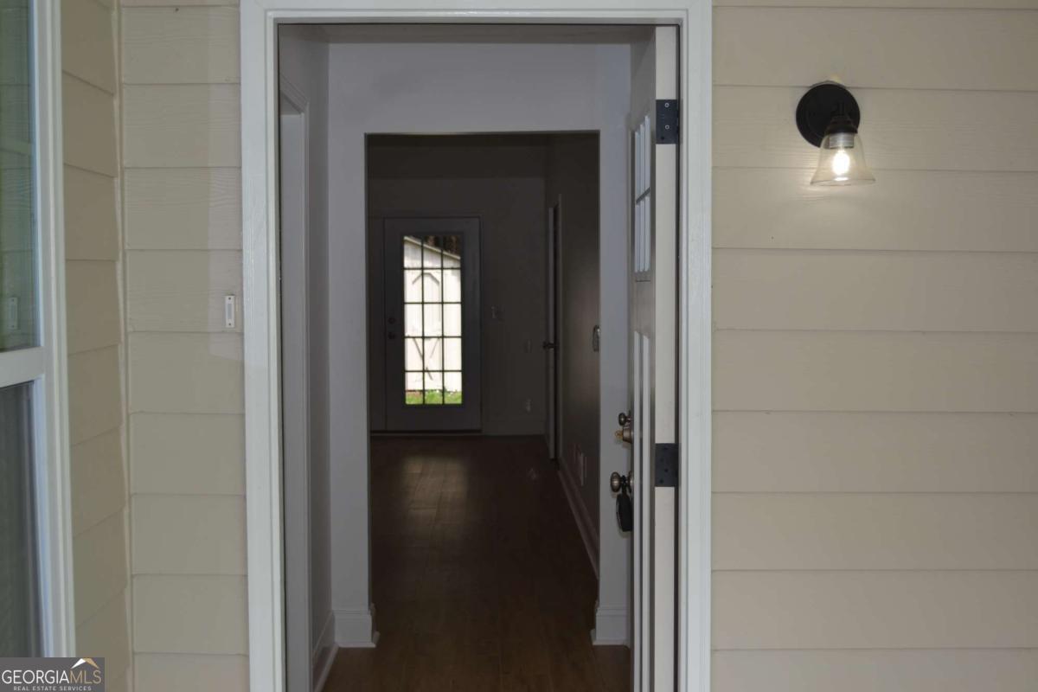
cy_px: 346
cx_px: 519
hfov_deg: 45.0
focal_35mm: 44
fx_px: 1254
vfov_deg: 30.8
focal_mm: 29
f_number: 4.5
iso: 100
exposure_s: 1/200
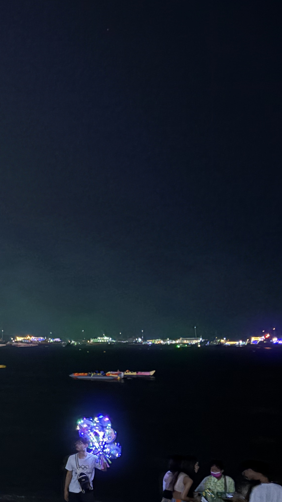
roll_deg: -0.7
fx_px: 744
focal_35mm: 56
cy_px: 335
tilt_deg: +0.5
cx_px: -176
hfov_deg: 18.3
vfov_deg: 36.8
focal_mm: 5.96
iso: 4000
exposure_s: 1/9
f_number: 1.6
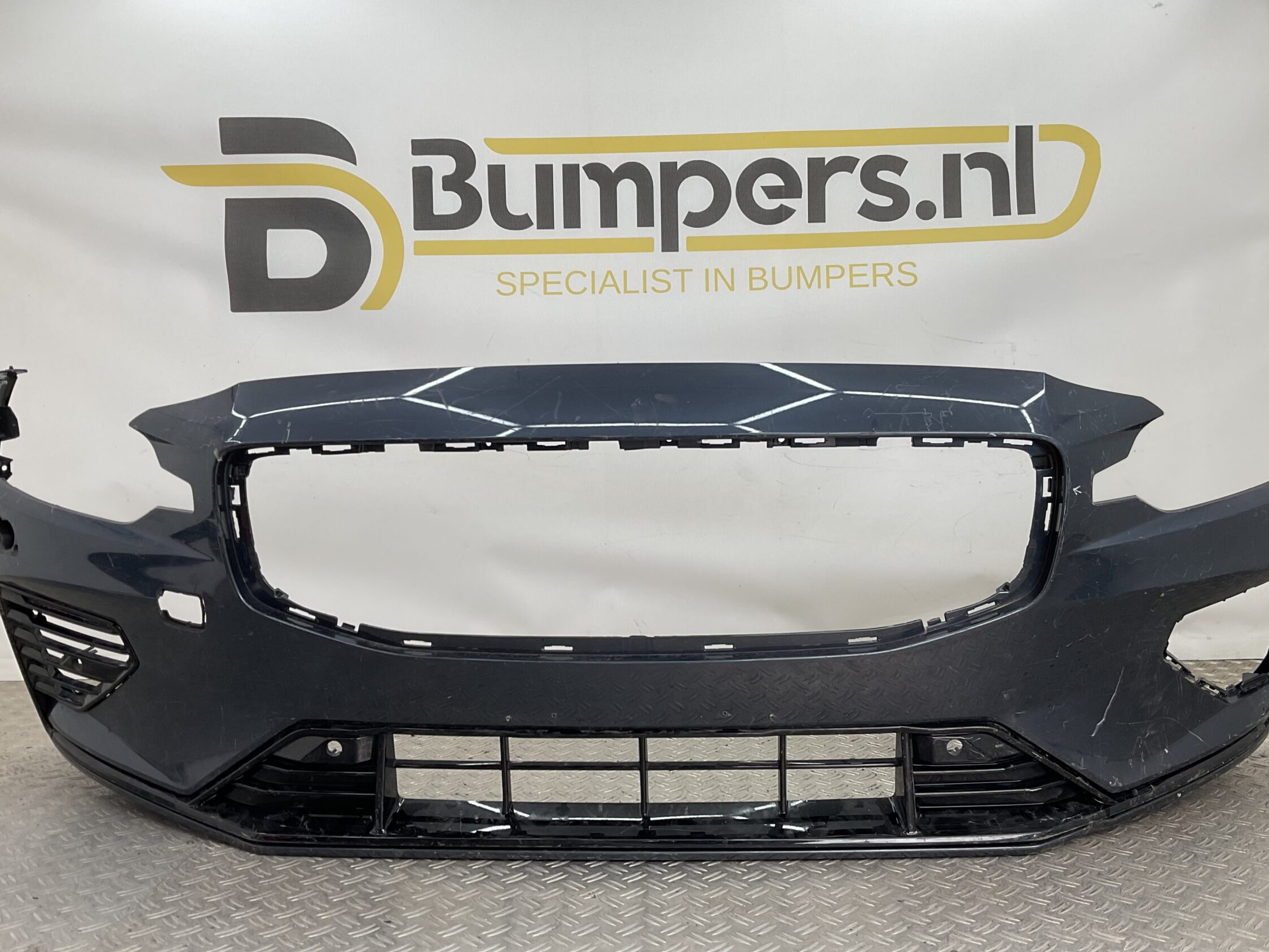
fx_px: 1210
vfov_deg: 42.9
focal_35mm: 33
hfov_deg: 55.3
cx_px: 668
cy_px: 501
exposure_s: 1/125
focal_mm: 3
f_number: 1.8
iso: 16
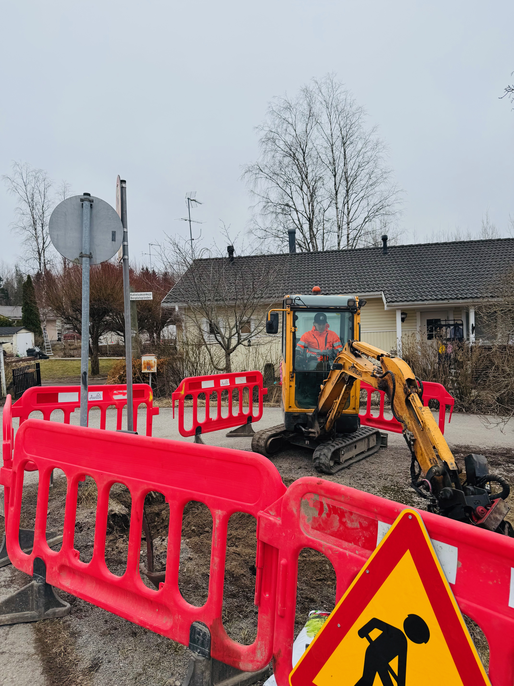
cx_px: 257
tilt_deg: -2.7
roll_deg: +3.4
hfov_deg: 56.8
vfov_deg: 71.6
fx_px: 475
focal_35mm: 24
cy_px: 343
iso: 80
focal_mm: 6.76
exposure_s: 1/1923
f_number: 1.78
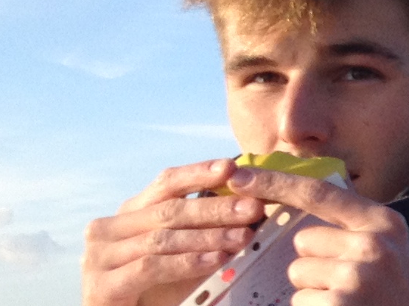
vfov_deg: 7.2
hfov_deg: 8.7
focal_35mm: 206
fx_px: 2433
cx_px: 976
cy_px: 262
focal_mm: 4.28
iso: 50
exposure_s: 1/863
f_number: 2.4
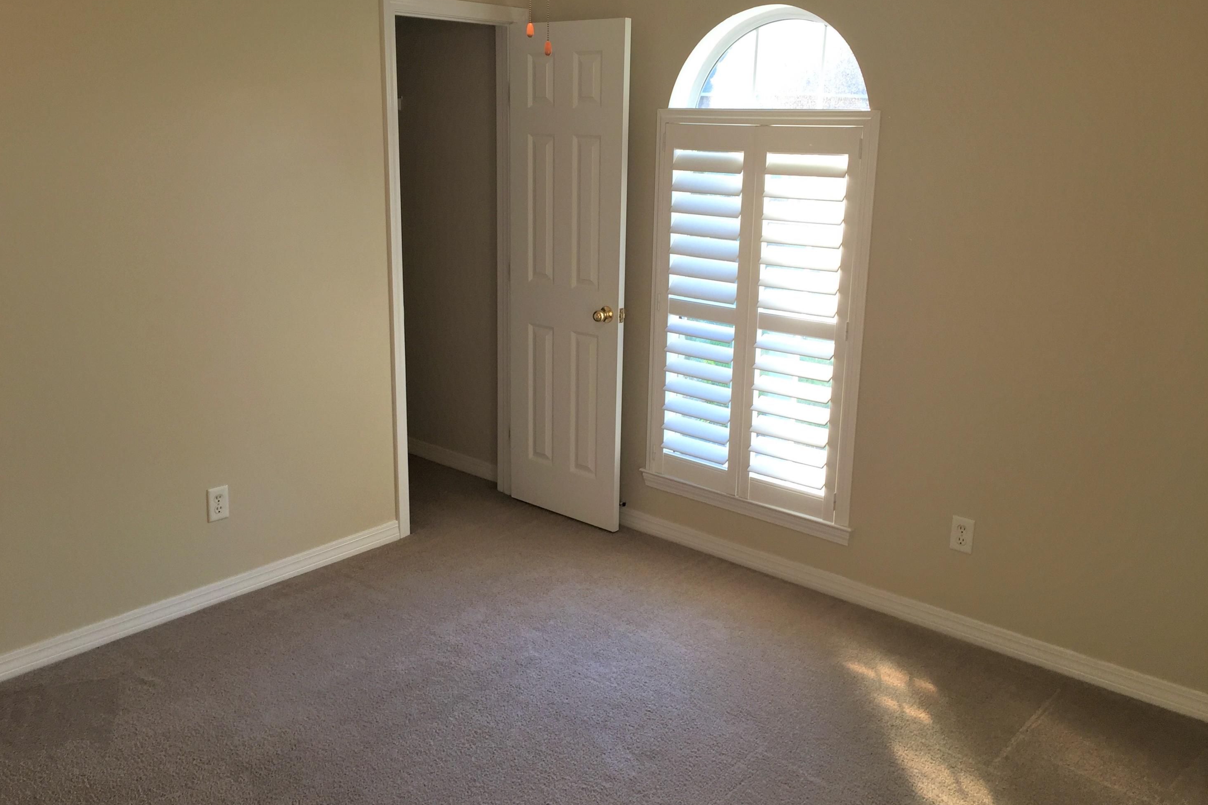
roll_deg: -1.4
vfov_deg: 42.3
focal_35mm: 31
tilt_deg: -13.9
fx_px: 1040
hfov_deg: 60.3
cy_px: 380
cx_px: 593
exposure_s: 1/60
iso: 40
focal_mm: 4.15
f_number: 2.2
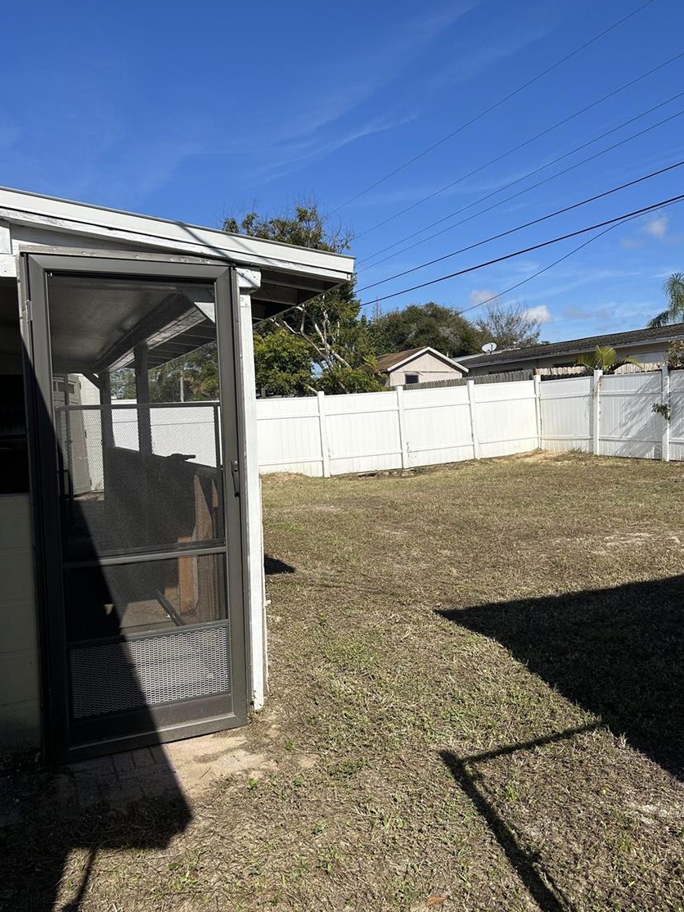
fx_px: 737
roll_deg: +1.9
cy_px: 448
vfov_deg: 63.4
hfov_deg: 49.8
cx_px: 344
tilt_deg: -3.1
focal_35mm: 28
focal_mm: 5.7
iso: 50
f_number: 1.5
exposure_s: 1/5587
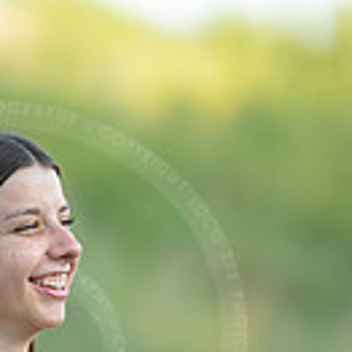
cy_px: 427
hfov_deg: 7.0
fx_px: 2853
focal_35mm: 248
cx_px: 62
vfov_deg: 7.0
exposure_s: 1/1600
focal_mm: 85
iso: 160
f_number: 1.2
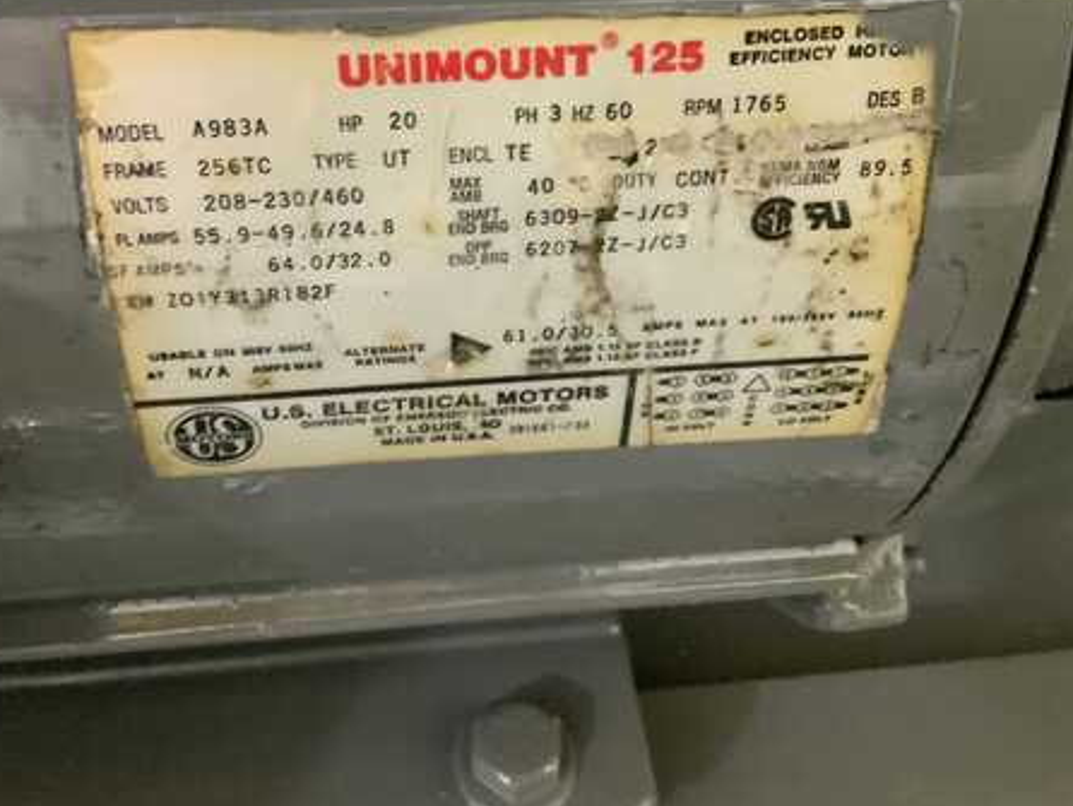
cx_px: 493
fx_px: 1210
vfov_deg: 36.5
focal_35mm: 39
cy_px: 274
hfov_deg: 47.8
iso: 500
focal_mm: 3
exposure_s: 1/30
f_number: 1.8
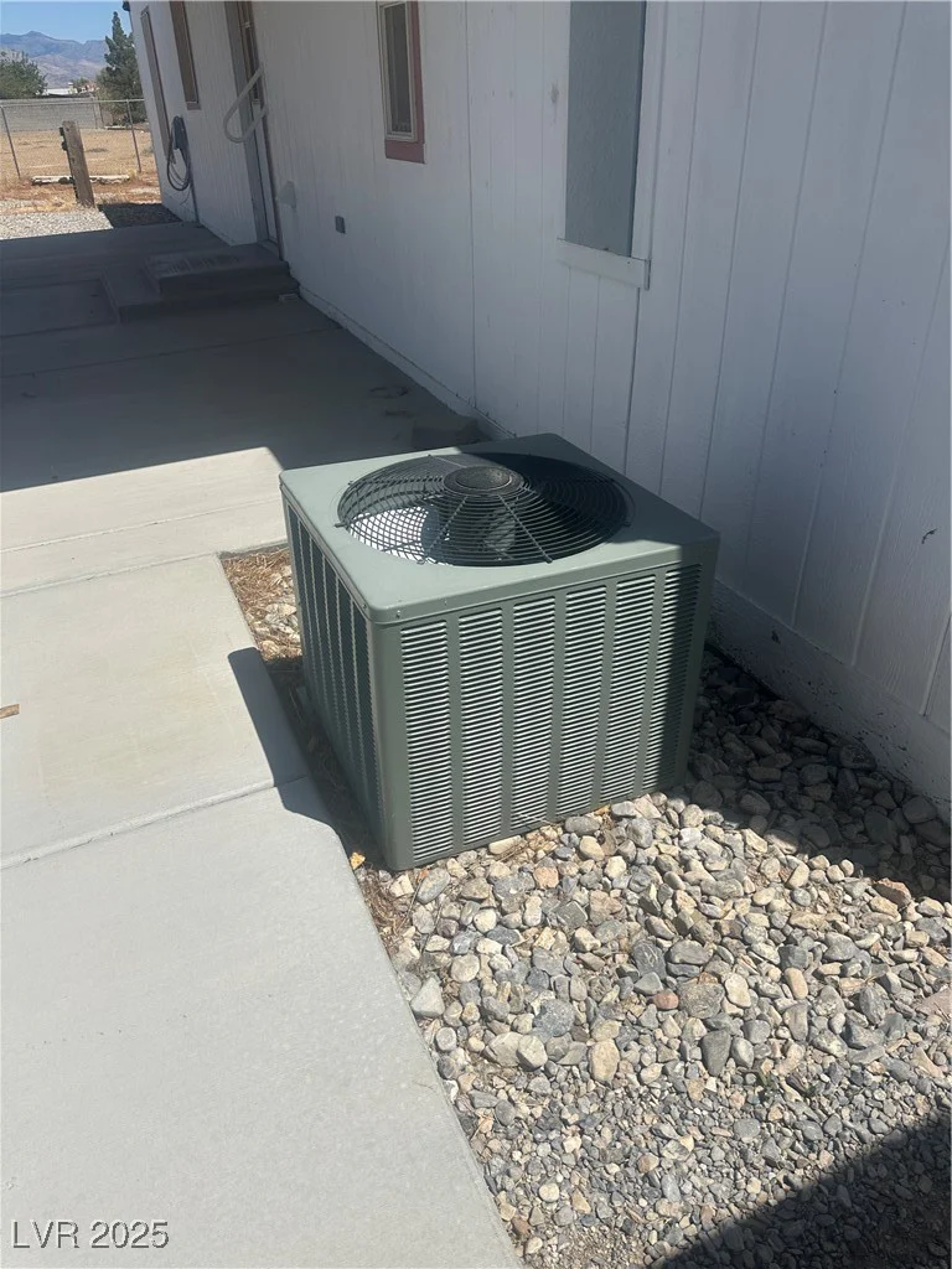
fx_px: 880
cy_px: 634
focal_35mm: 24
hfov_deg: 56.8
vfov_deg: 71.6
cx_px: 476
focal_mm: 6.86
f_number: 1.78
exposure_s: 1/8197
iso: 80
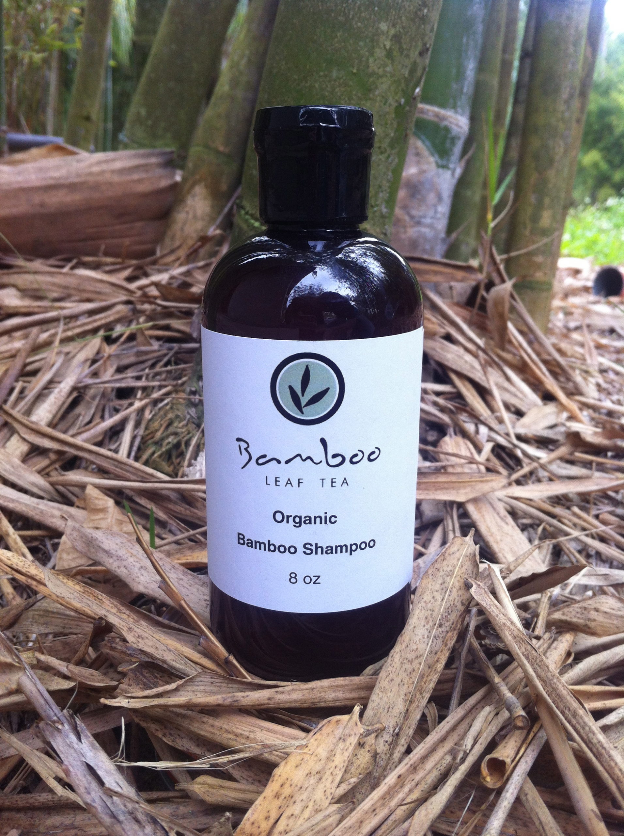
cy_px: 418
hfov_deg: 40.6
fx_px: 843
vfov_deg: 52.7
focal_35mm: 35
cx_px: 312
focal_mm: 3.85
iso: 80
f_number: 2.8
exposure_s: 1/60
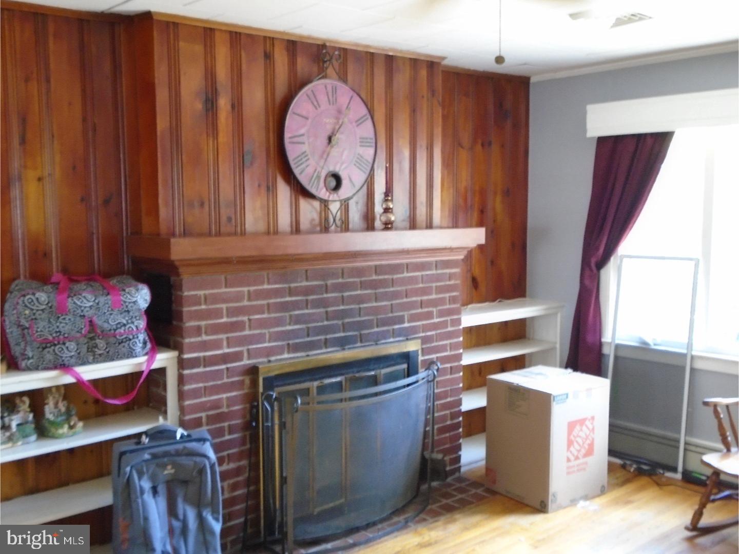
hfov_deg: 51.4
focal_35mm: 36
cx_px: 370
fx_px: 769
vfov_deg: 39.7
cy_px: 277
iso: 400
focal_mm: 6.4
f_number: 3.8
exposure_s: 1/15
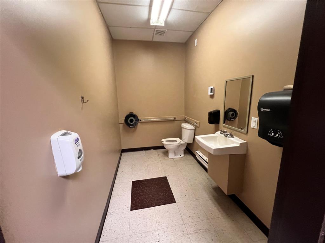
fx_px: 122
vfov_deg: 89.9
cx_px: 162
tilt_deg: -11.5
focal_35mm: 13
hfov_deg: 106.2
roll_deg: +1.5
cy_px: 122
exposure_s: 1/60
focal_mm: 1.57
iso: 800
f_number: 1.8
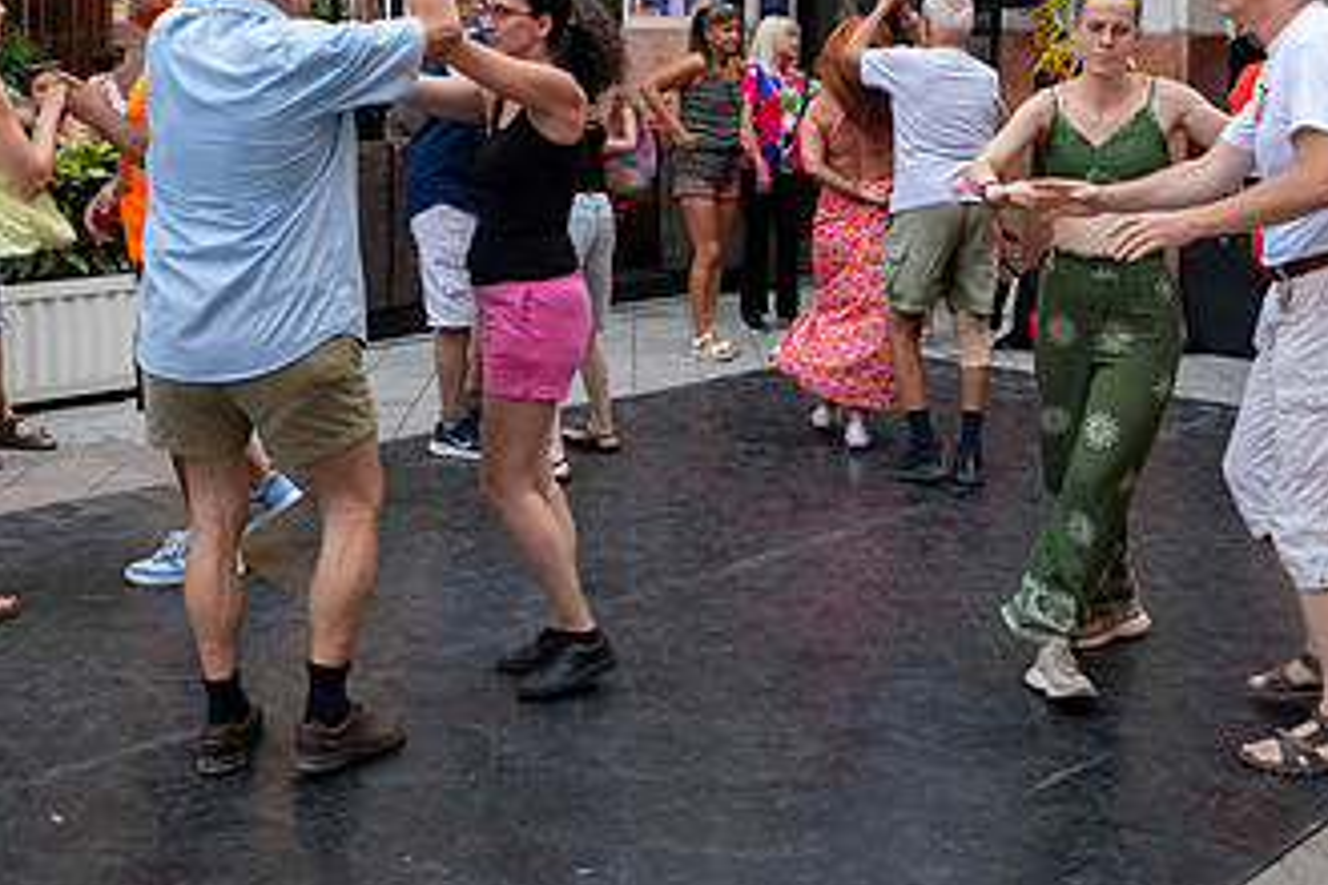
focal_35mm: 51
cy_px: 151
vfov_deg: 25.9
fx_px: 1881
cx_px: 708
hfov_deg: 38.9
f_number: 4
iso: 220
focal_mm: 29
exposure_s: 1/60
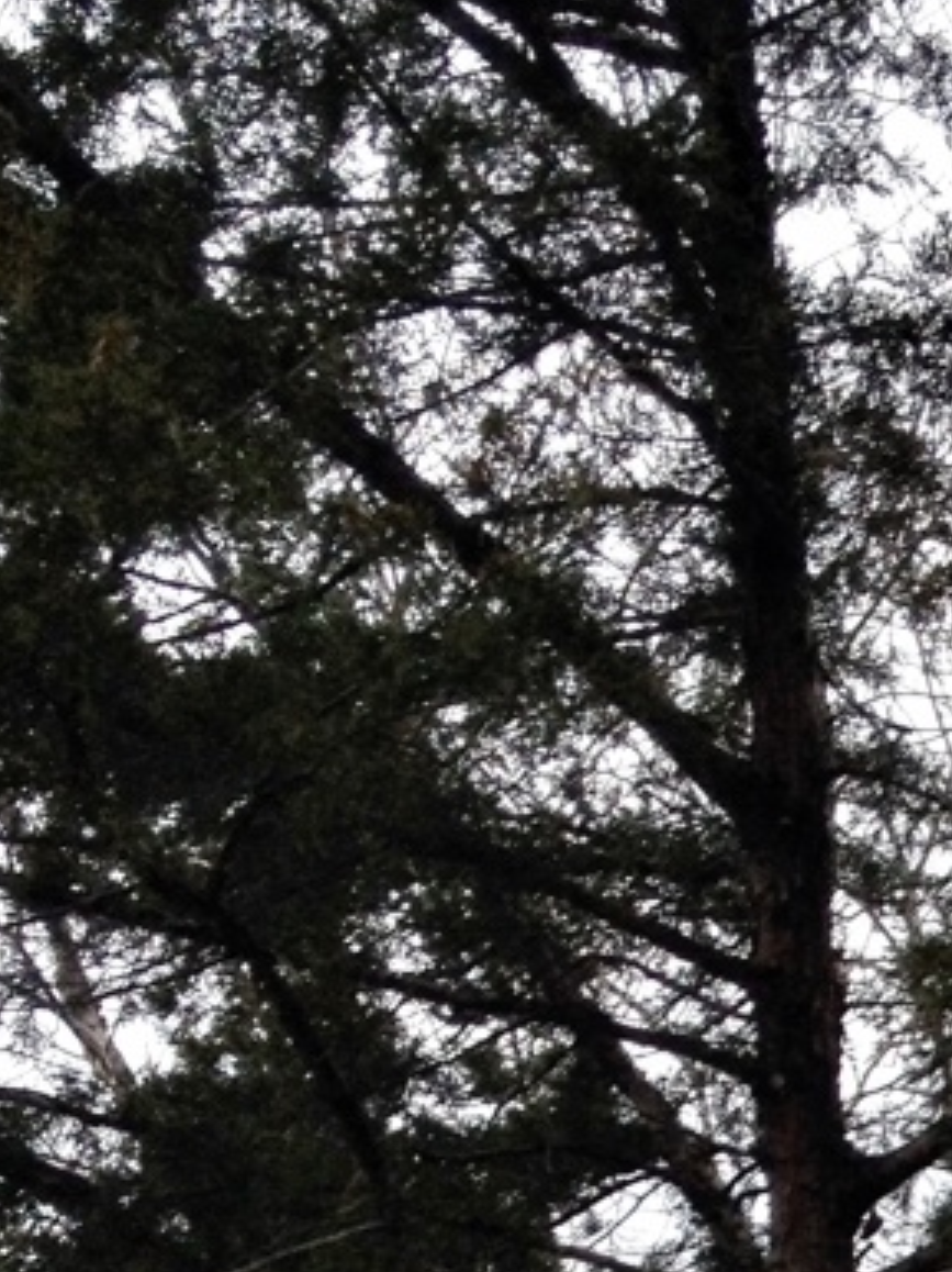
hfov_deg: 9.6
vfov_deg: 12.5
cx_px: 1571
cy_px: 2027
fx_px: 5433
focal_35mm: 148
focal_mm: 4.28
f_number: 2.4
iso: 50
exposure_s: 1/708
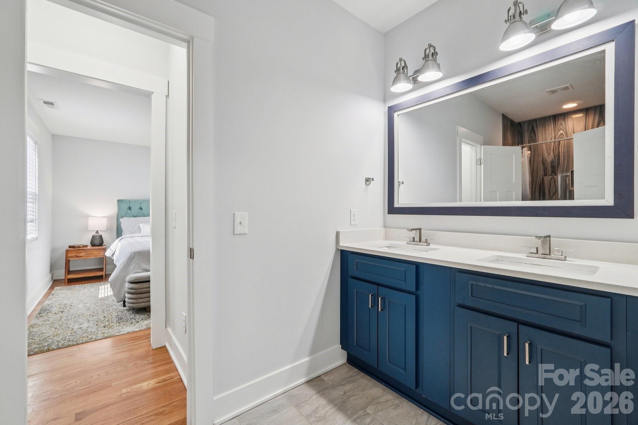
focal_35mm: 15
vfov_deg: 77.3
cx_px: 319
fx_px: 266
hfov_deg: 100.4
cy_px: 212
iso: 400
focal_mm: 10
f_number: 8
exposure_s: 1/15
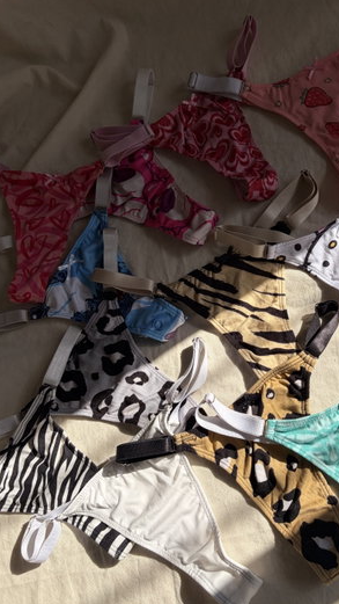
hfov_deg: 39.7
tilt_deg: -72.3
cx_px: 224
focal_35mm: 29
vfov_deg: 66.1
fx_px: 464
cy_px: 303
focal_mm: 5.96
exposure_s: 1/5348
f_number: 1.6
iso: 64
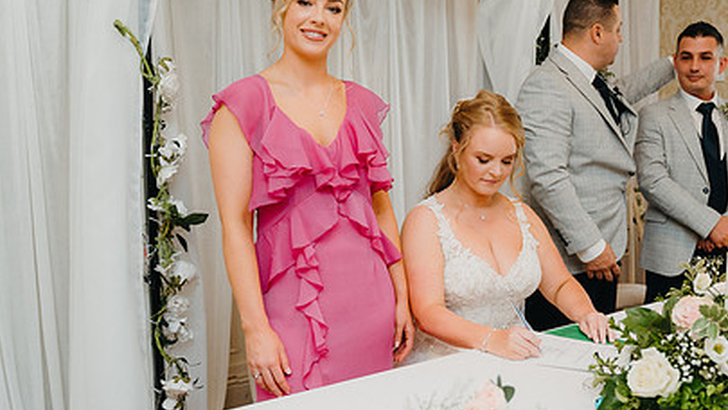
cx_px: 493
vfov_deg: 28.4
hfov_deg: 47.5
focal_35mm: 42
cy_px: 195
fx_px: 811
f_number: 2.8
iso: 800
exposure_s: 1/160
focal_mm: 28
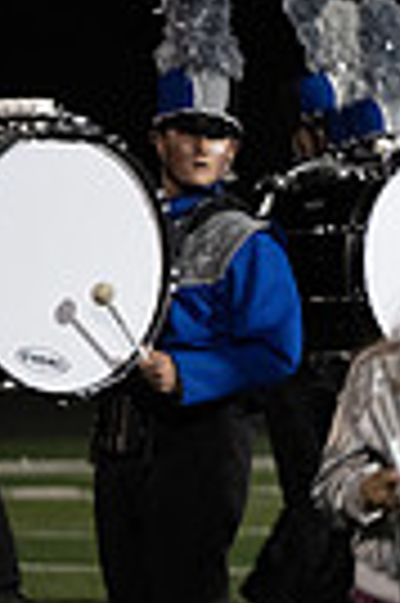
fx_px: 11612
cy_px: 452
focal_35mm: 695
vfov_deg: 3.0
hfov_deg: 2.0
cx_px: 1209
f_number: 2.8
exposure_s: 1/1250
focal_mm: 160
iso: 5000
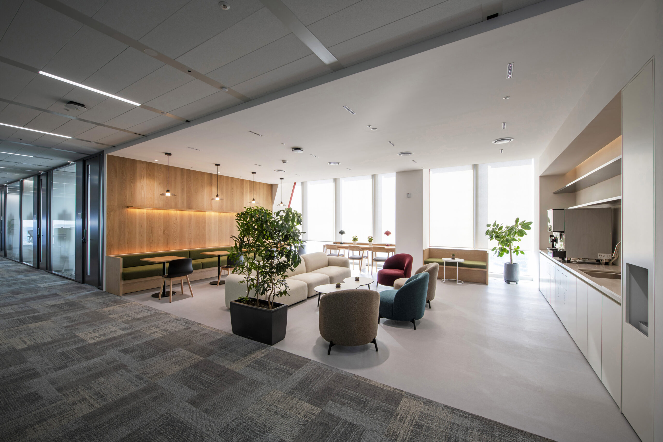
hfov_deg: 104.3
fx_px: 258
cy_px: 221
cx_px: 332
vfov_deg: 81.2
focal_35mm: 14
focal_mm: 14
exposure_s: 1/8
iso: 100
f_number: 10
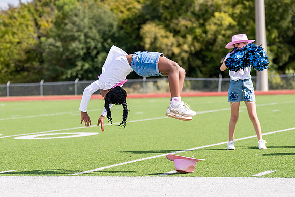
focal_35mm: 136
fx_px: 1112
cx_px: 128
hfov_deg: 15.1
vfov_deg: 10.1
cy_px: 78
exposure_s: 1/4000
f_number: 2.8
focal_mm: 92
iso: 250
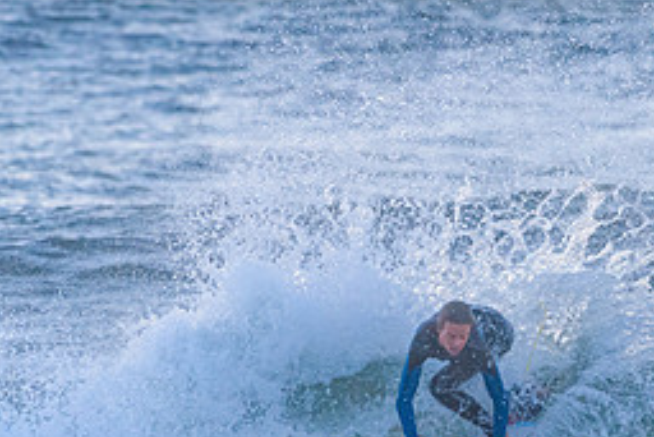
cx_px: 549
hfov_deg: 1.5
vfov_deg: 1.0
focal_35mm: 1379
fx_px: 25065
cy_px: 456
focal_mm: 500
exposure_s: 1/2000
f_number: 5.6
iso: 800
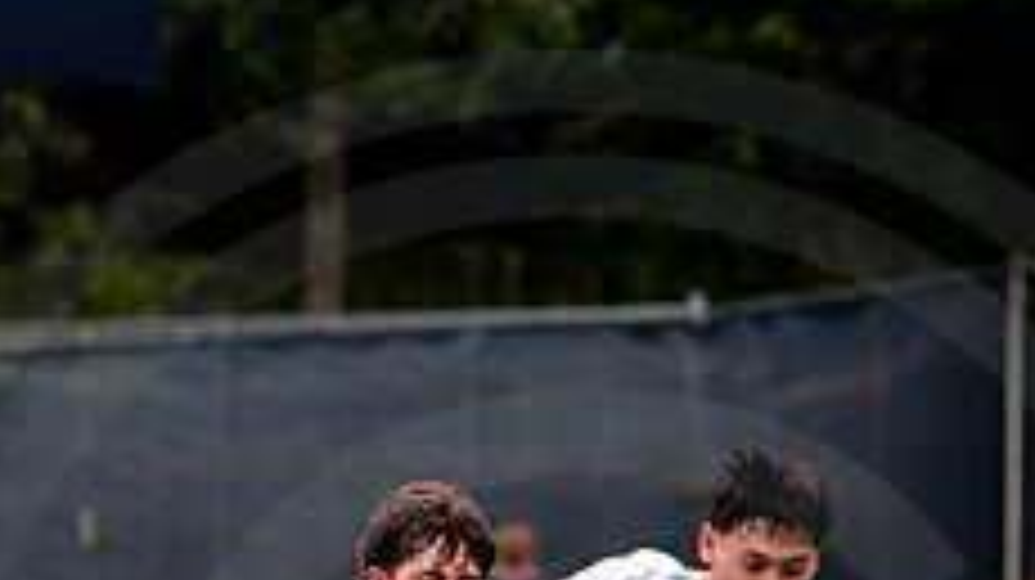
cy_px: 767
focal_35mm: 607
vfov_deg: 2.0
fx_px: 16647
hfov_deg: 3.6
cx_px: 710
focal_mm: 185
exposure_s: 1/1250
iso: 320
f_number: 4.5
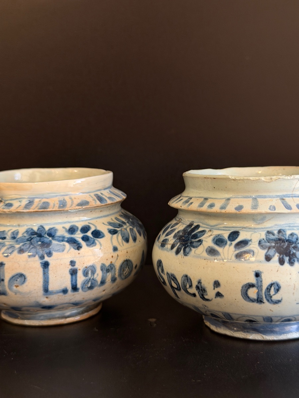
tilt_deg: -7.2
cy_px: 199
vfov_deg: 39.7
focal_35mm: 48
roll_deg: -0.6
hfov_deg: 30.3
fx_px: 553
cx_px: 150
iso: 200
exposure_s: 1/50
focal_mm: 6.76
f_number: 1.78
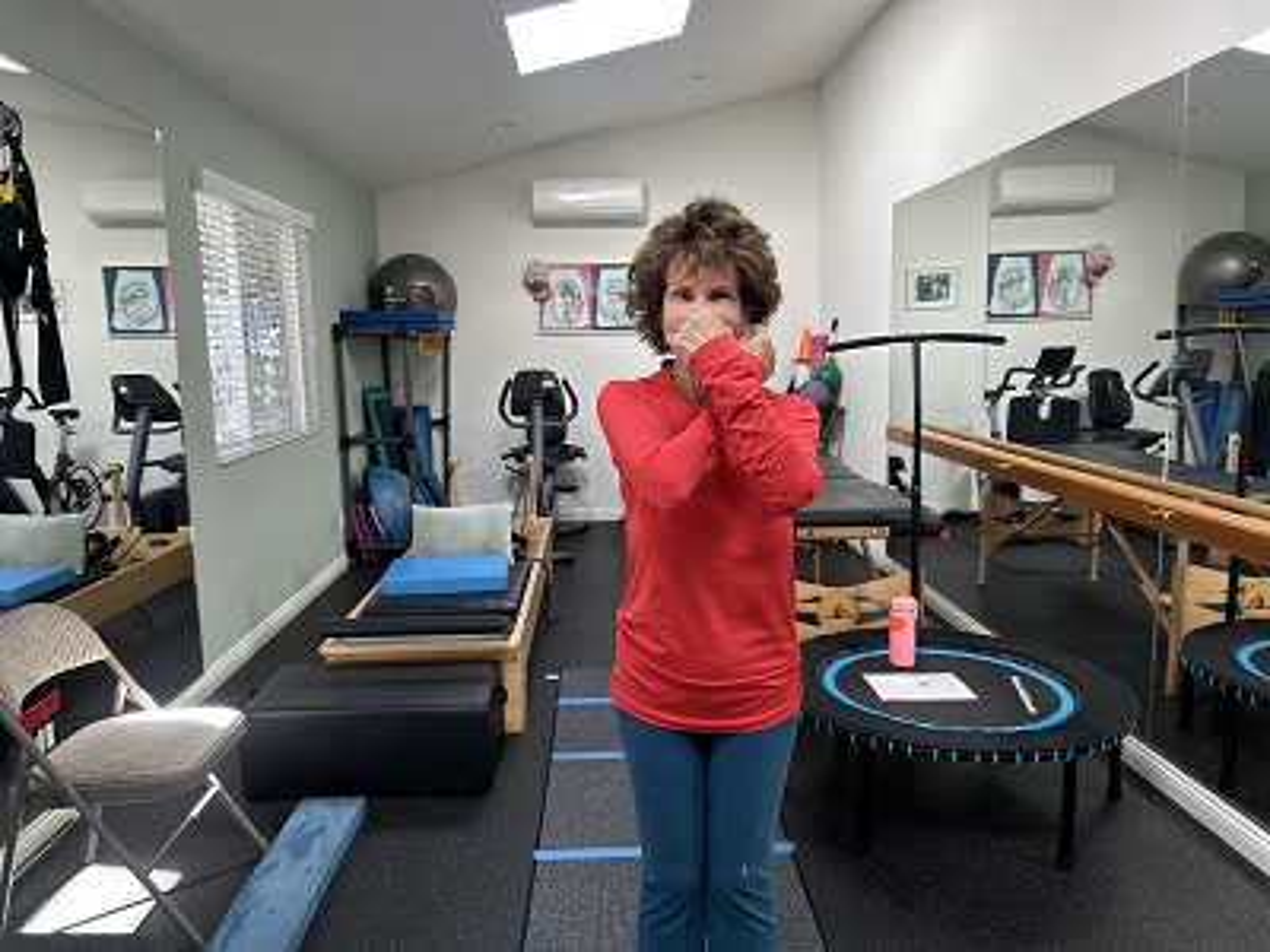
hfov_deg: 67.3
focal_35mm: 26
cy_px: 476
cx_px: 635
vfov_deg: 53.1
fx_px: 954
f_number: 1.5
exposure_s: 1/121
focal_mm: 5.7
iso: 125
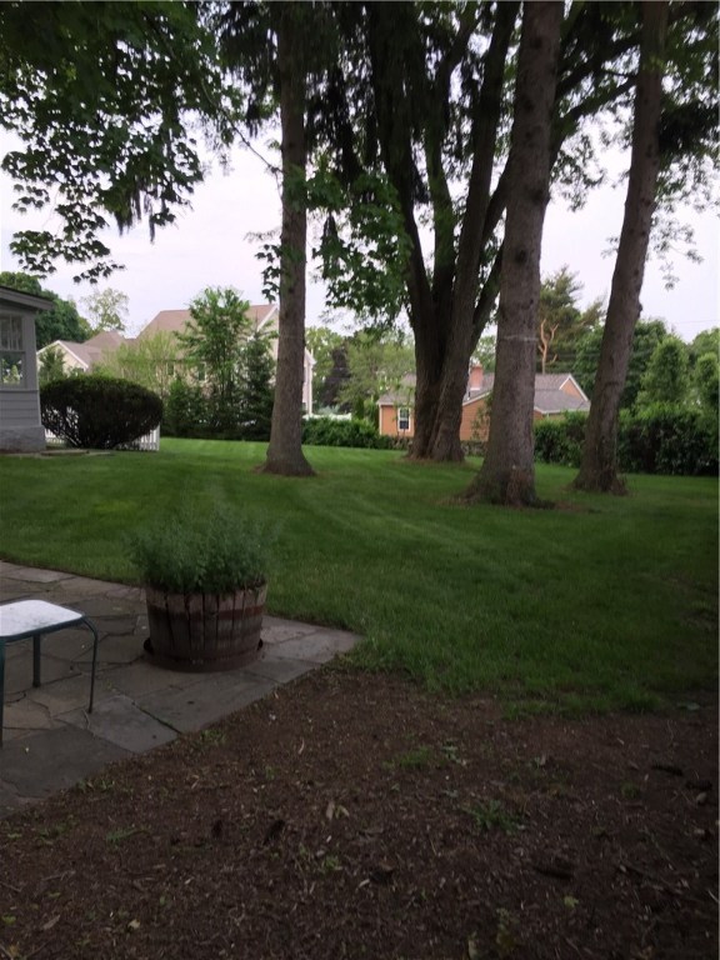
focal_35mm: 29
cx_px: 360
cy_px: 480
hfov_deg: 48.2
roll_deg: +0.3
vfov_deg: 61.7
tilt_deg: -6.3
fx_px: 804
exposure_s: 1/40
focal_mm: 4.15
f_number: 2.2
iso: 32
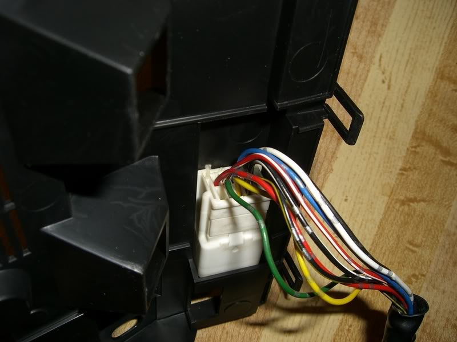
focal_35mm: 38
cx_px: 228
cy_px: 171
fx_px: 502
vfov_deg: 37.7
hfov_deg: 49.0
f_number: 4.3
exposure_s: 1/60
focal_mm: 6.2
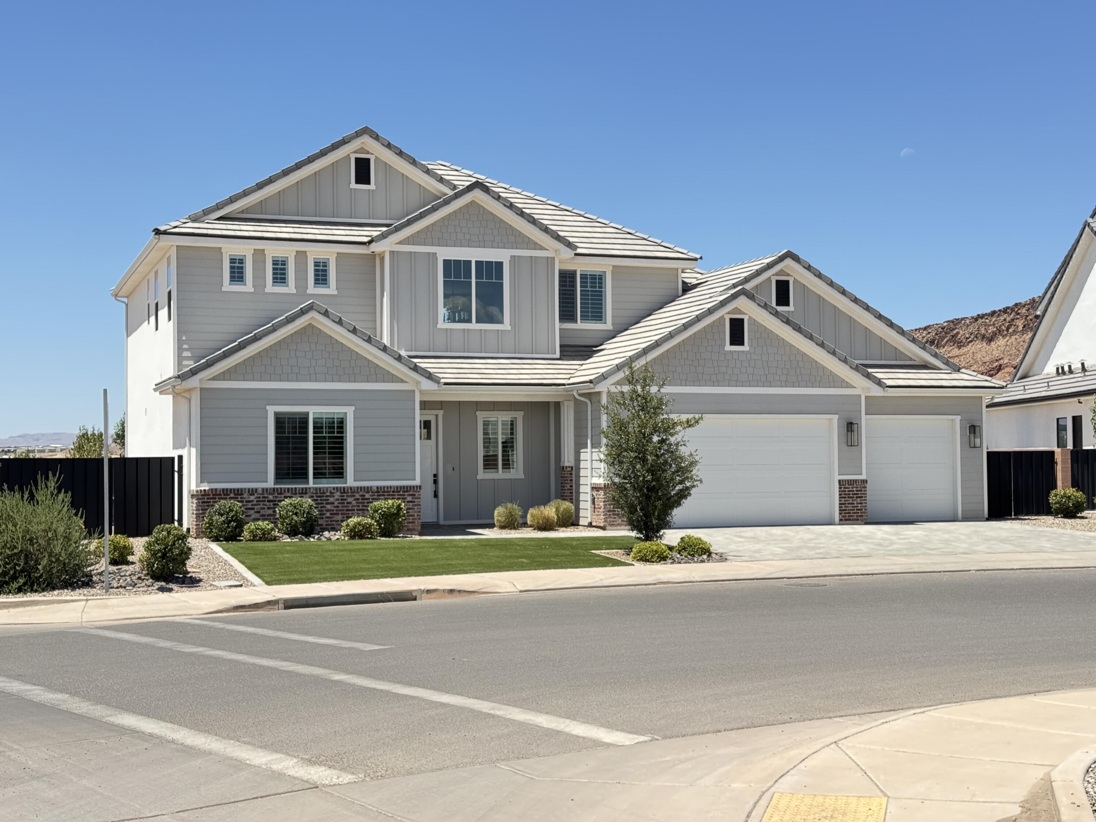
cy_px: 411
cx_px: 548
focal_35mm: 48
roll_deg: +0.6
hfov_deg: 39.7
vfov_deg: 30.3
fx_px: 1520
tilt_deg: +2.5
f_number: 1.78
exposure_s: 1/1923
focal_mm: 6.76
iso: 64
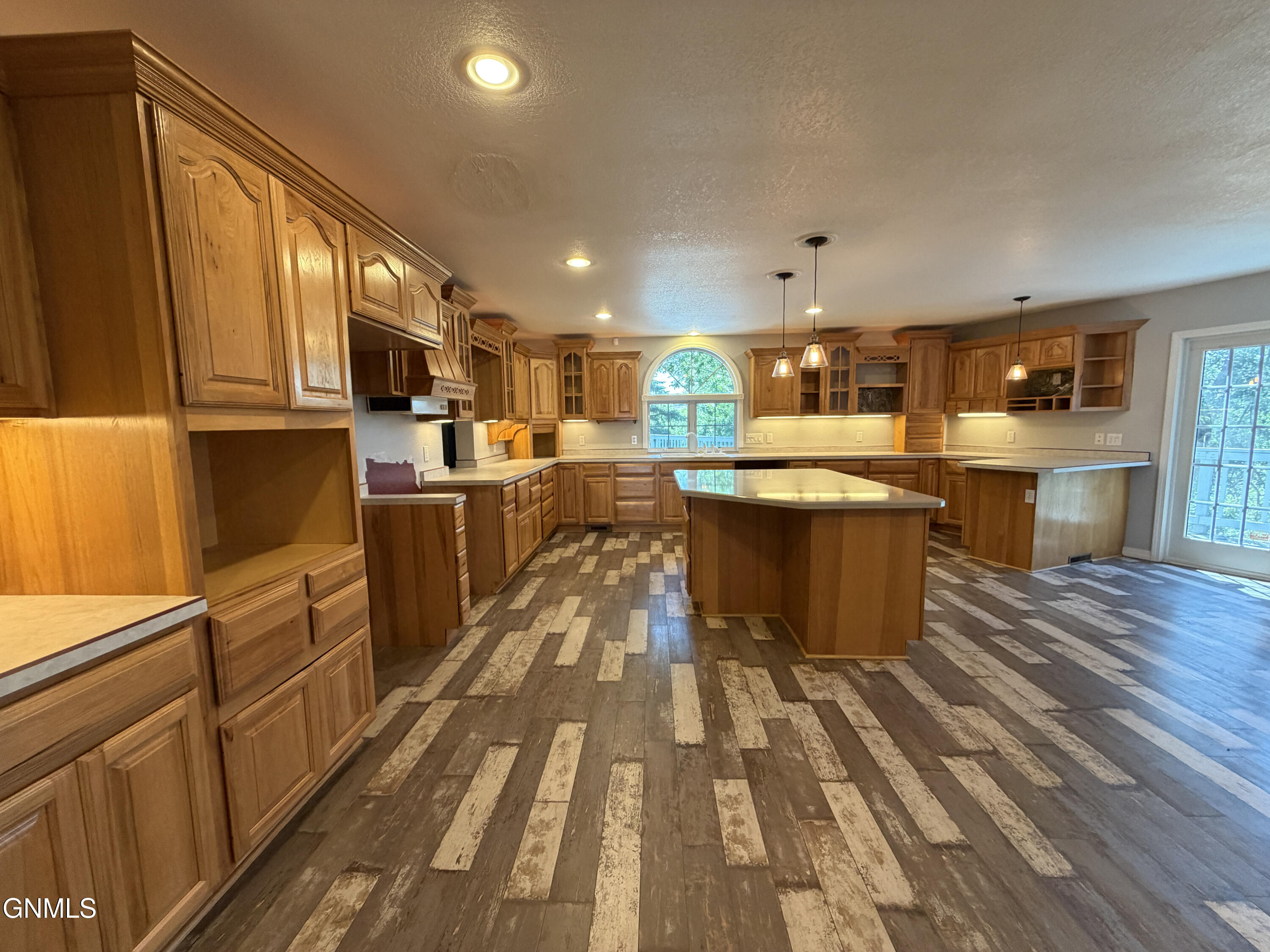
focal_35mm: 14
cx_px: 635
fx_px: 514
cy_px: 476
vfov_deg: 85.7
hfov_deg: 102.1
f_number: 2.2
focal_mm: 2.22
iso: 250
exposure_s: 1/60
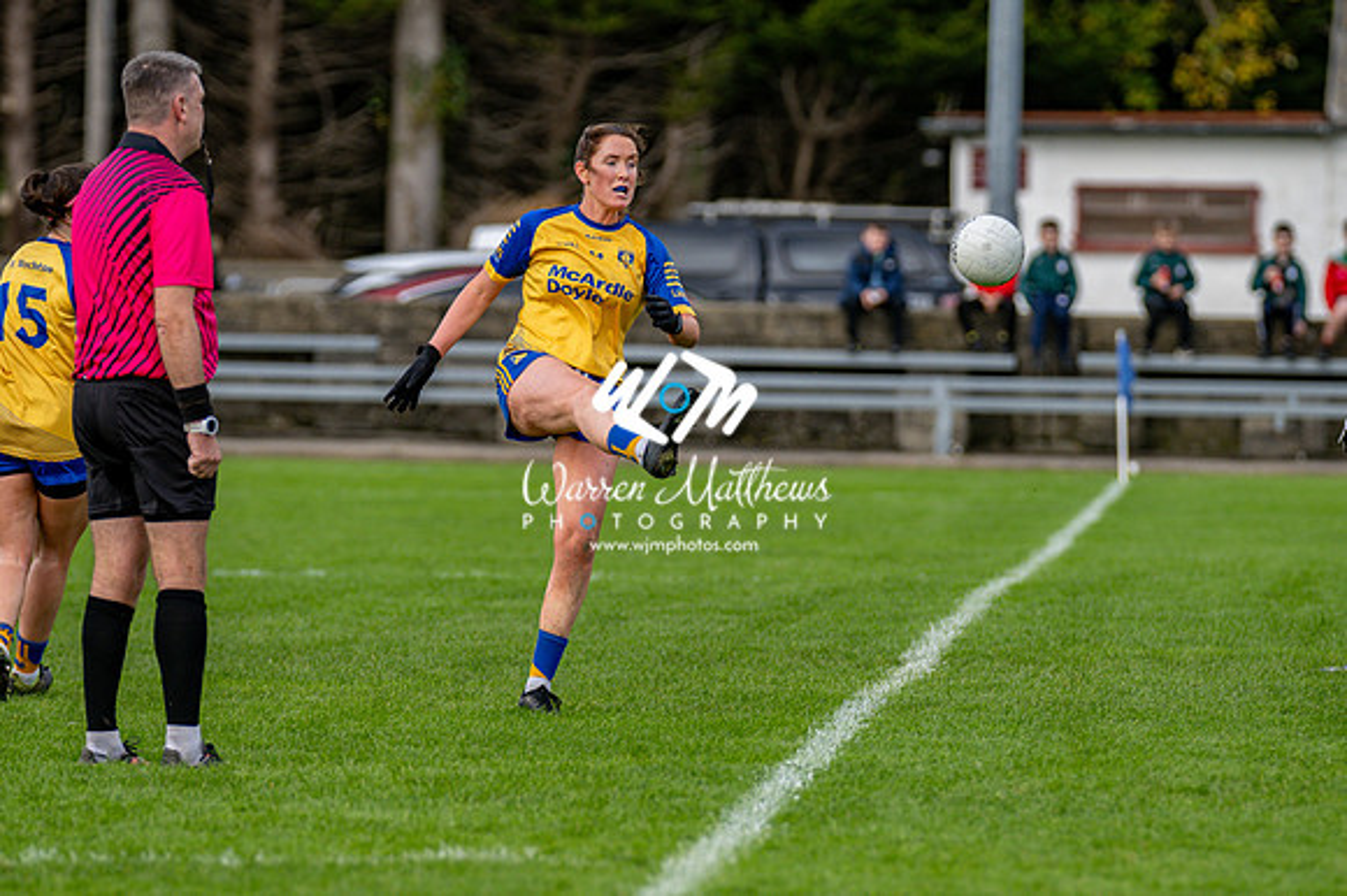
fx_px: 11779
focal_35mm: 315
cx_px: 674
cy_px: 448
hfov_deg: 6.5
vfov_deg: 4.4
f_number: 2.8
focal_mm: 210
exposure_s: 1/2500
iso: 250
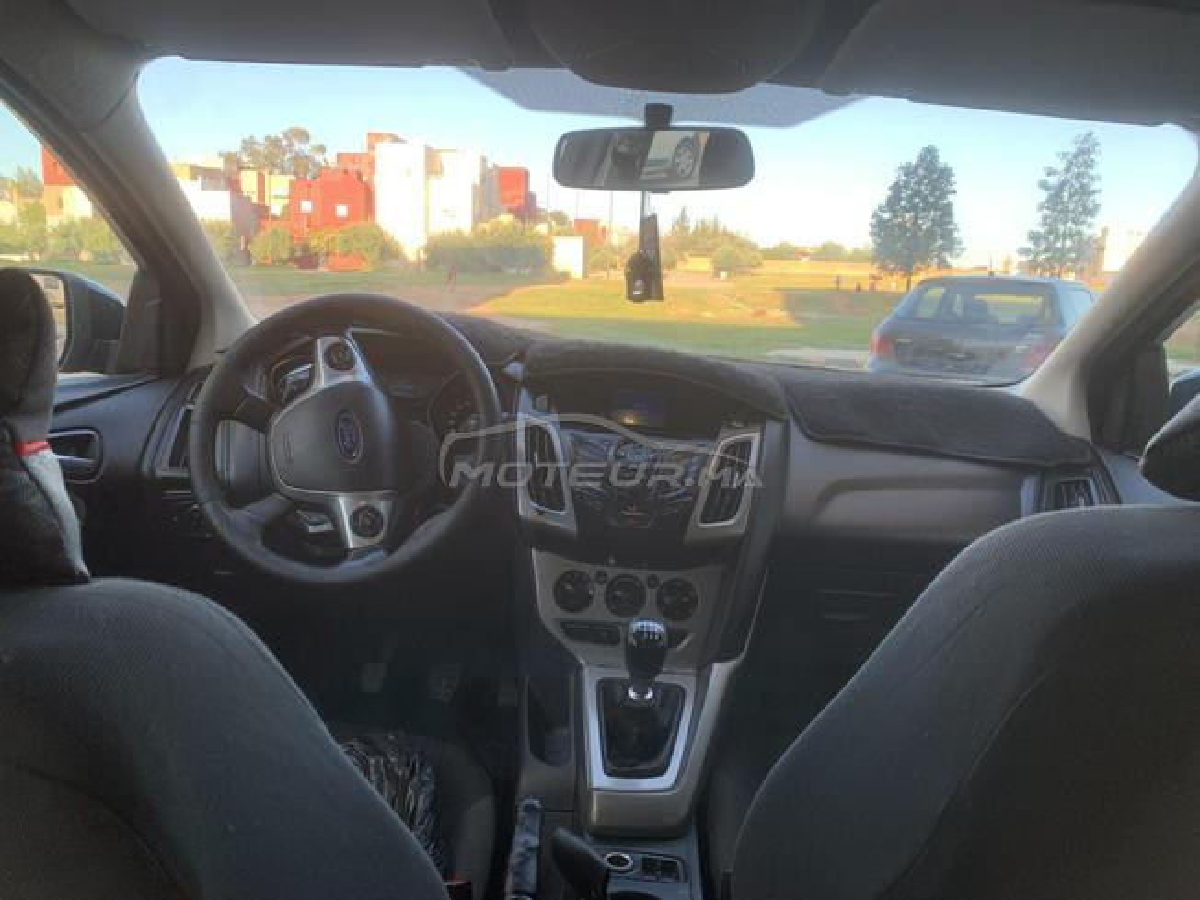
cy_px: 450
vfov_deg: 53.1
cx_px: 600
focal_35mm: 26
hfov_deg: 67.3
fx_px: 901
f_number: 1.8
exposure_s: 1/122
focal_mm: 4.25
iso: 25
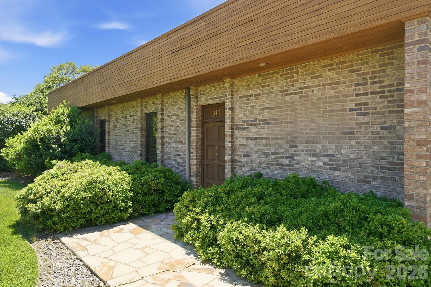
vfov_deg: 53.1
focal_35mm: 24
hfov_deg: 73.7
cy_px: 144
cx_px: 216
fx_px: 287
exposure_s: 1/100
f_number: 5
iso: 100
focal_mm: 24
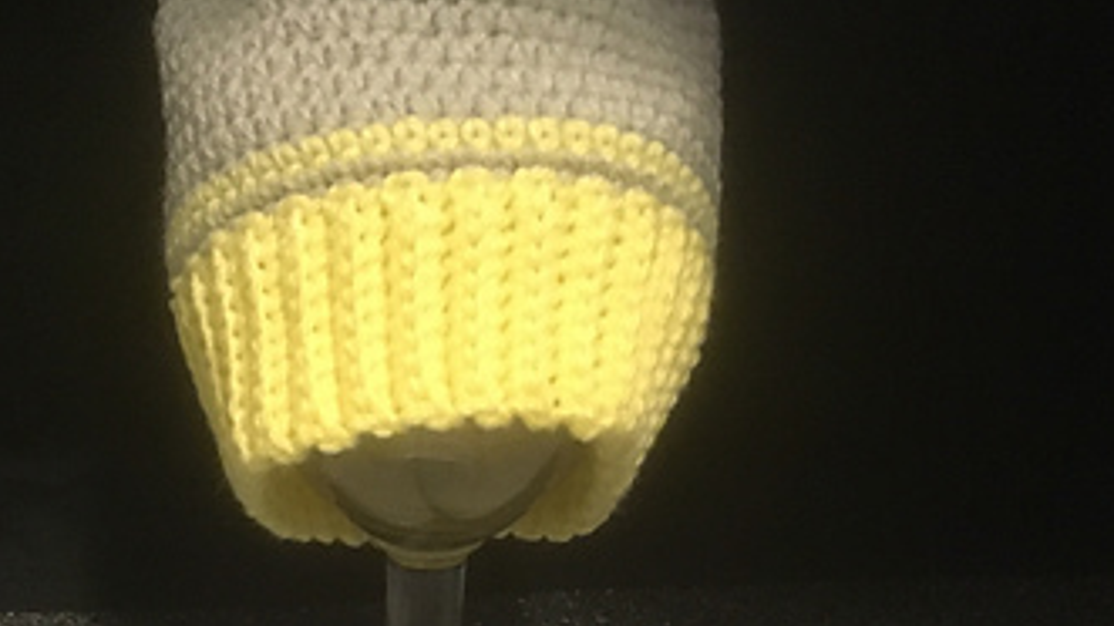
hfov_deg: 34.1
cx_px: 401
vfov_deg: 19.1
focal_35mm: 61
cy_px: 639
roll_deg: -0.7
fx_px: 1801
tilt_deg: -34.1
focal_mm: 4.15
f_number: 2.2
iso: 320
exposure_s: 1/15
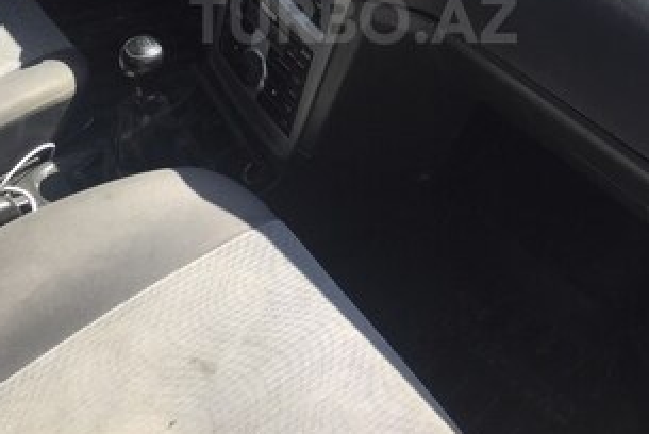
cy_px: 19
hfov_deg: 40.3
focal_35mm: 49
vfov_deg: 26.4
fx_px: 884
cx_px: 353
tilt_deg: -33.2
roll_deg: -16.1
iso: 32
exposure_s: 1/384
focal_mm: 4.15
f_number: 2.2
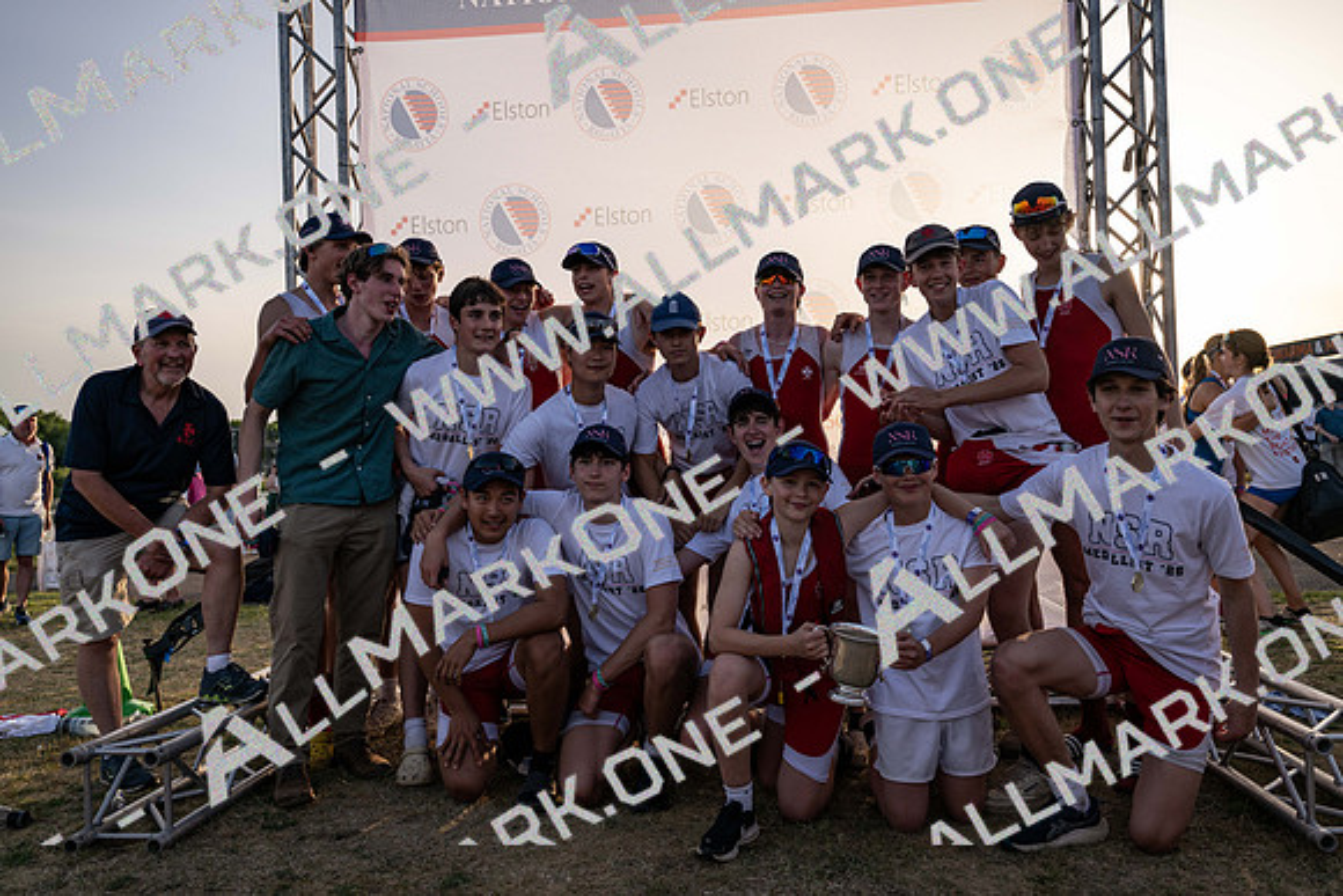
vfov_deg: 45.0
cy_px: 448
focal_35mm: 29
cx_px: 672
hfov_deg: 63.6
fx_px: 1082
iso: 64
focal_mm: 29
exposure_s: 1/640
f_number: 4
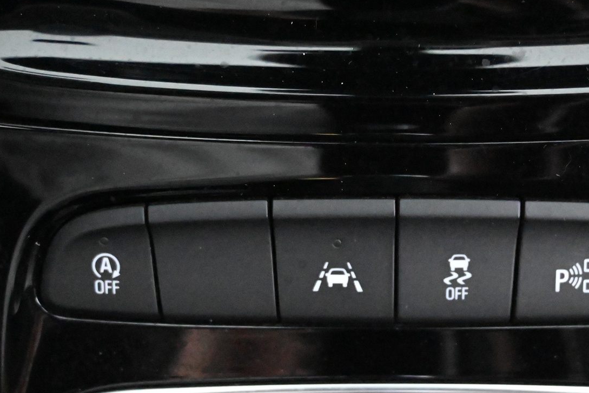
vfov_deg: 22.9
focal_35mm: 59
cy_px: 234
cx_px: 391
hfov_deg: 33.6
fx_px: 967
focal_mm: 26.5
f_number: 4.5
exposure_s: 1/40
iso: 20000
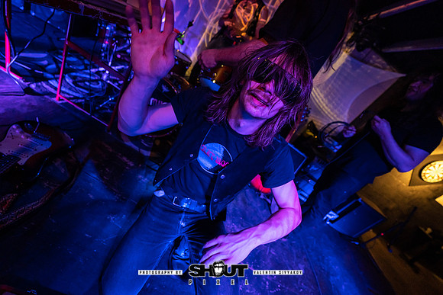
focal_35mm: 14
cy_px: 148
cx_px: 222
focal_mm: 14
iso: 2000
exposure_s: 1/200
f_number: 2.8
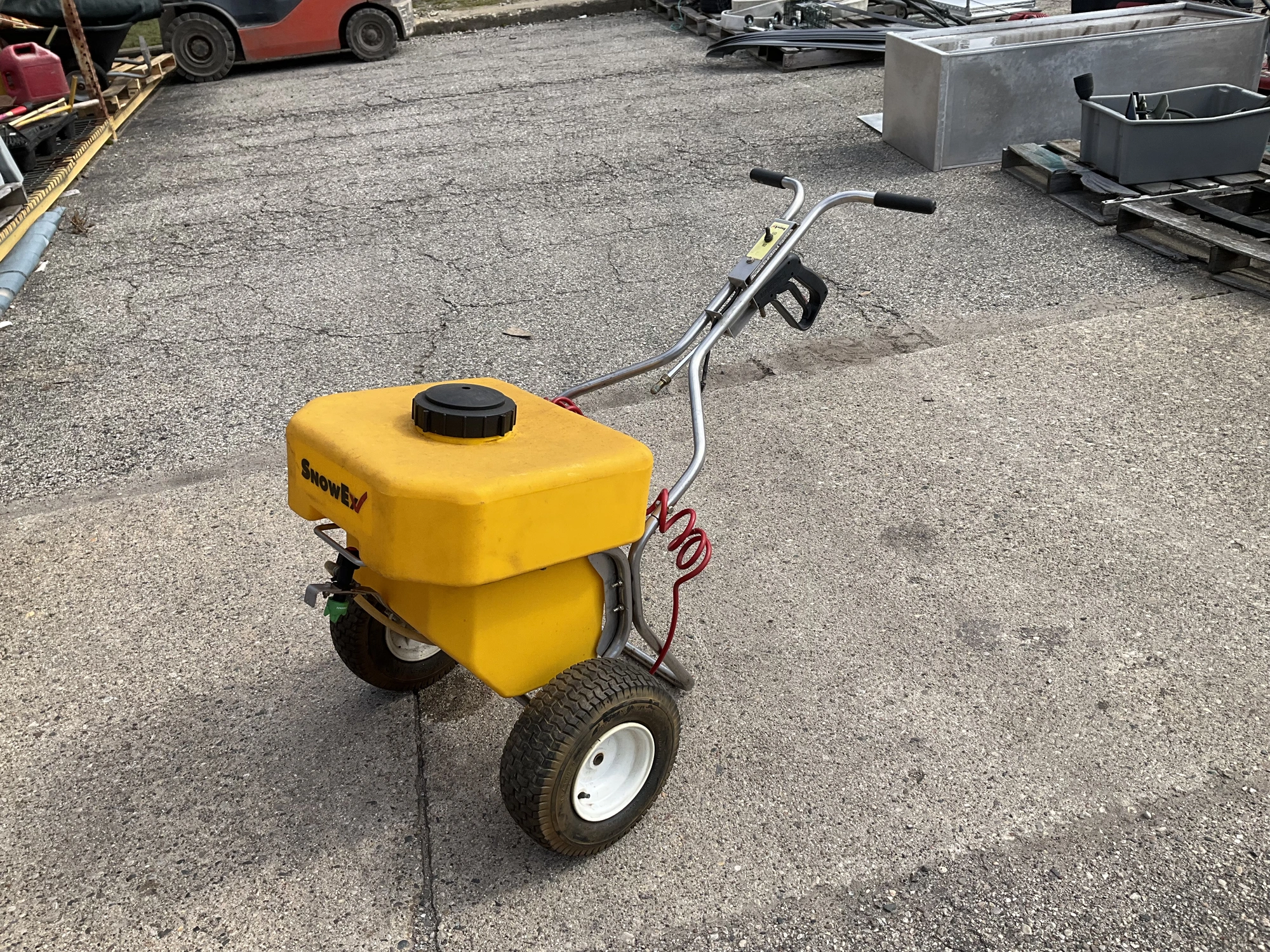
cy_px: 476
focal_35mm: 29
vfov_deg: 48.2
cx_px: 635
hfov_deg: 61.7
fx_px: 1064
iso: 25
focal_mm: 3
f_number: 1.8
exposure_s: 1/1168
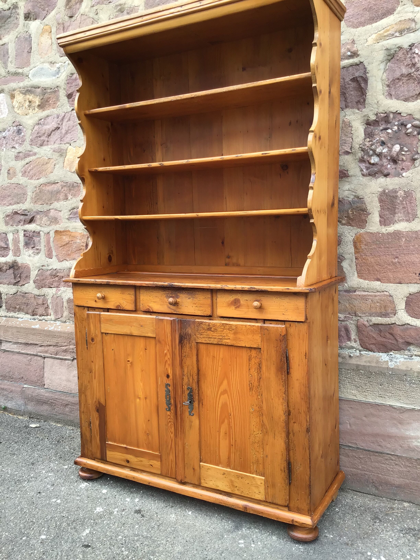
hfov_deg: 45.4
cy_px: 280
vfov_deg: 58.4
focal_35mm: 31
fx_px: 502
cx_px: 210
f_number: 2.4
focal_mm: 3.3
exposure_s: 1/122
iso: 25
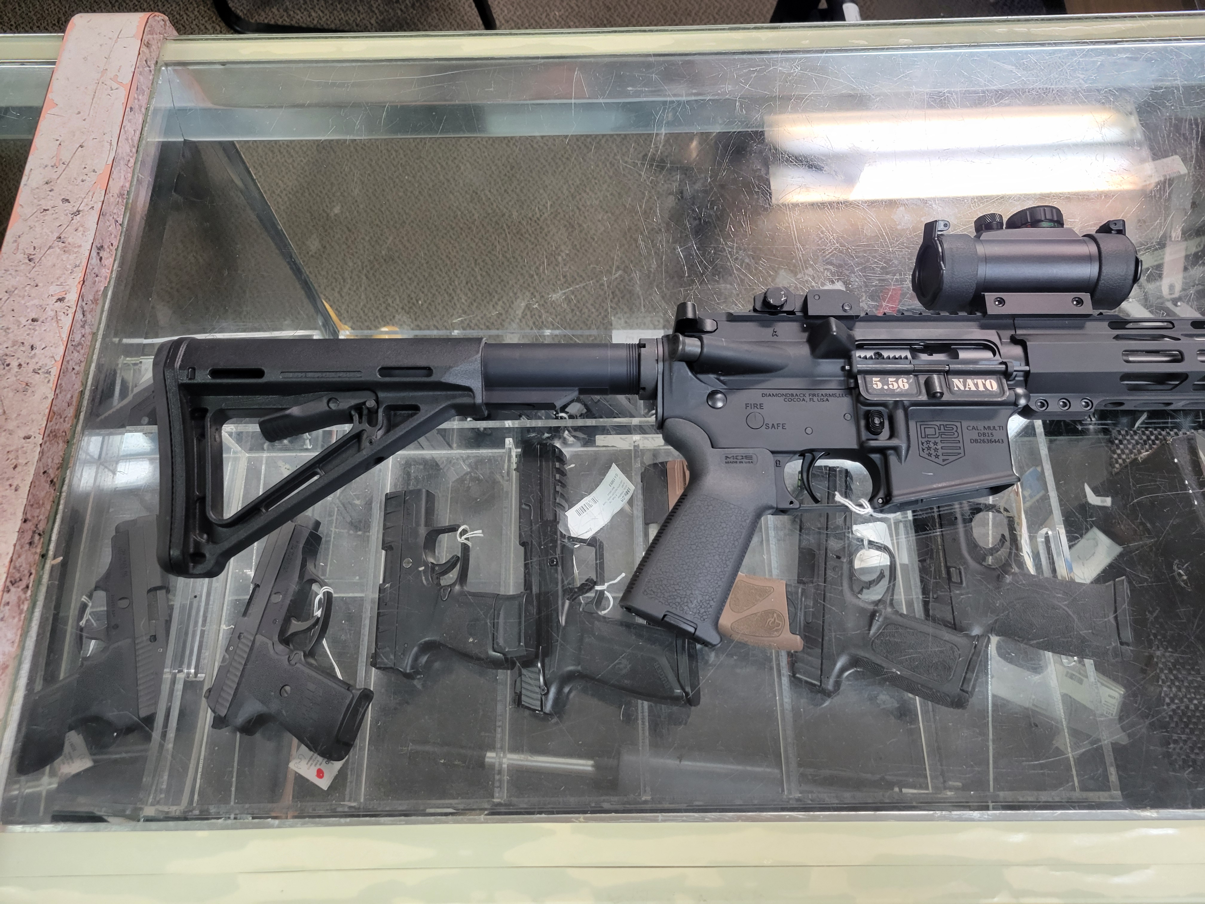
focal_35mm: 26
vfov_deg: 53.1
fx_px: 905
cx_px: 602
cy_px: 452
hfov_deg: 67.3
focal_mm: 5.4
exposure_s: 1/40
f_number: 1.8
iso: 250
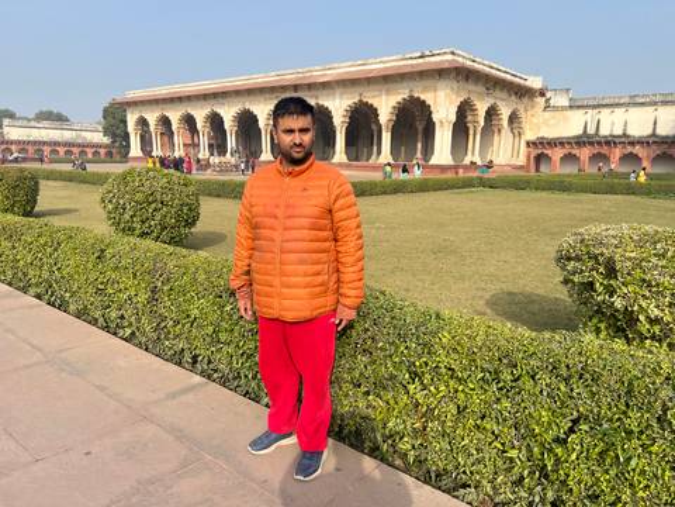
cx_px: 338
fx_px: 507
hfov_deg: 67.3
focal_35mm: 26
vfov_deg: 53.1
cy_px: 254
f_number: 1.5
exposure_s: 1/2695
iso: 50
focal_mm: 5.7
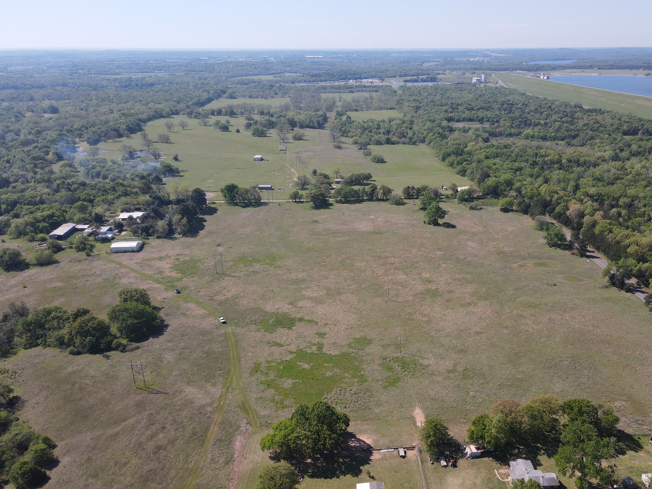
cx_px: 369
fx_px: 527
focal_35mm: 28
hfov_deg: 63.2
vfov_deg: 49.6
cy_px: 277
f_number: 2.8
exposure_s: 1/500
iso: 100
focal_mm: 4.5
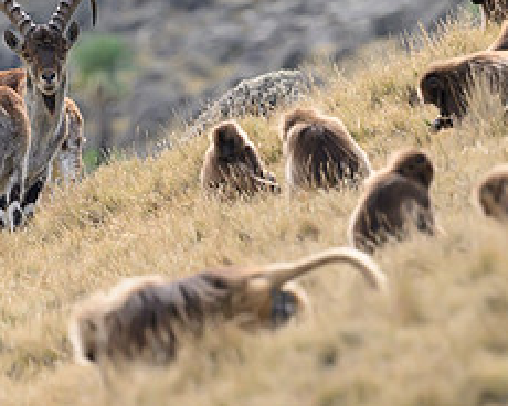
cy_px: 4
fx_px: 17546
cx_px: 25
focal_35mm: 1167
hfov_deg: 1.7
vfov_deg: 1.3
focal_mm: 400
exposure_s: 1/2000
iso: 1000
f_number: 5.6
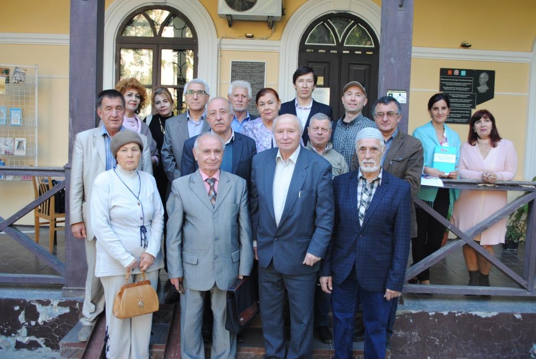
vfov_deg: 37.0
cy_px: 180
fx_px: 537
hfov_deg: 53.1
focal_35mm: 36
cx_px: 268
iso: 400
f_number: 4.5
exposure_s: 1/125
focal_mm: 24
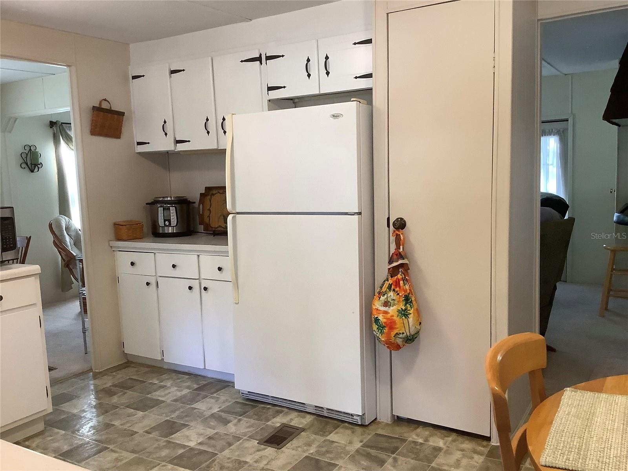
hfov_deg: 58.4
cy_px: 236
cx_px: 314
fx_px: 562
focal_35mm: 31
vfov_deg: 45.4
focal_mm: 3.3
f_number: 2.4
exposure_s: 1/60
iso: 160
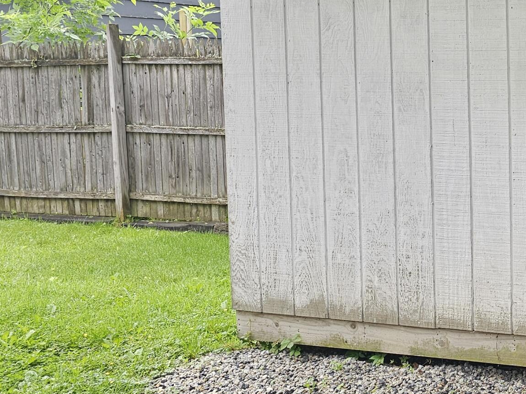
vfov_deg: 24.3
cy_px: 131
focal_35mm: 60
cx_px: 657
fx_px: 912
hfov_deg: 27.6
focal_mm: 6.3
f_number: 1.7
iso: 40
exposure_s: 1/207
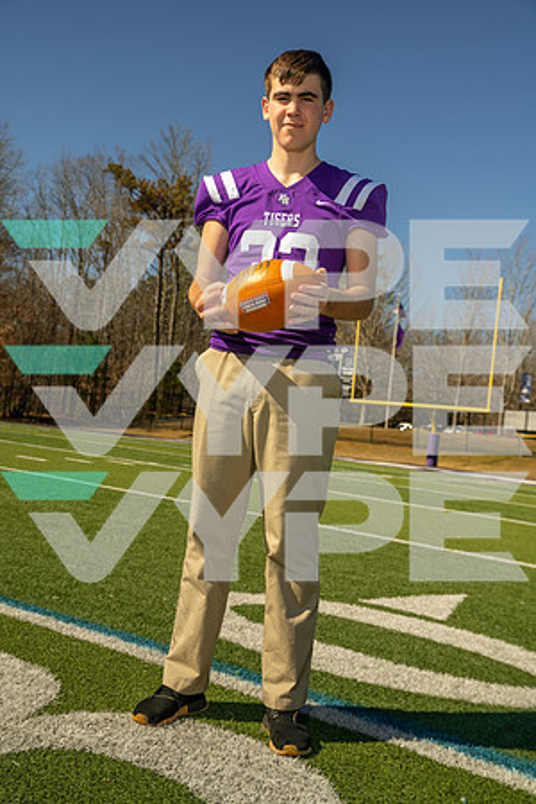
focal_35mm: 39
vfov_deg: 49.6
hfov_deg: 34.2
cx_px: 268
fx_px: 871
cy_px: 402
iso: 100
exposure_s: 1/125
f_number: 5.6
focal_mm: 39
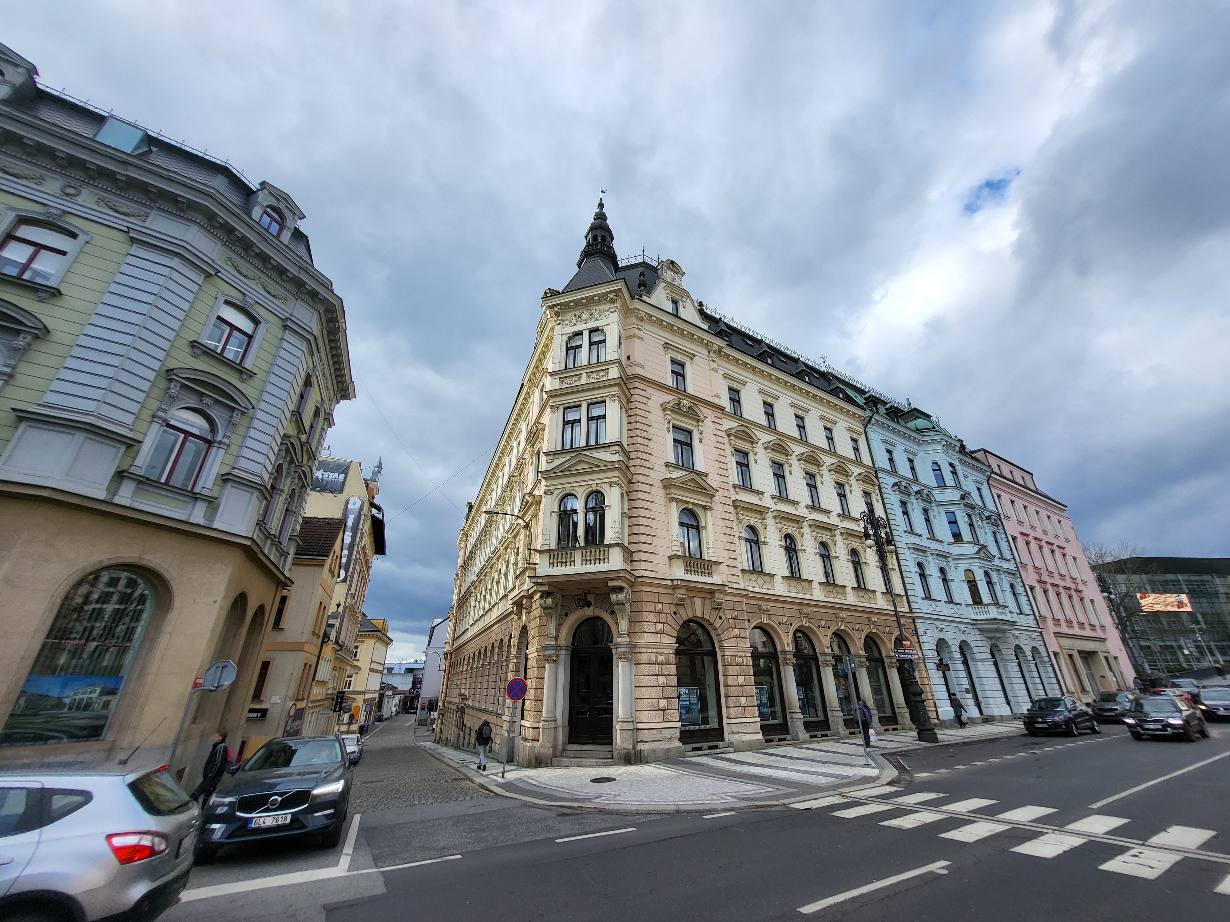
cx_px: 615
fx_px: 462
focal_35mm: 13
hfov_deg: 106.2
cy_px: 461
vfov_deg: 89.9
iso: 32
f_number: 2.2
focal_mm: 1.74
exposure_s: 1/496
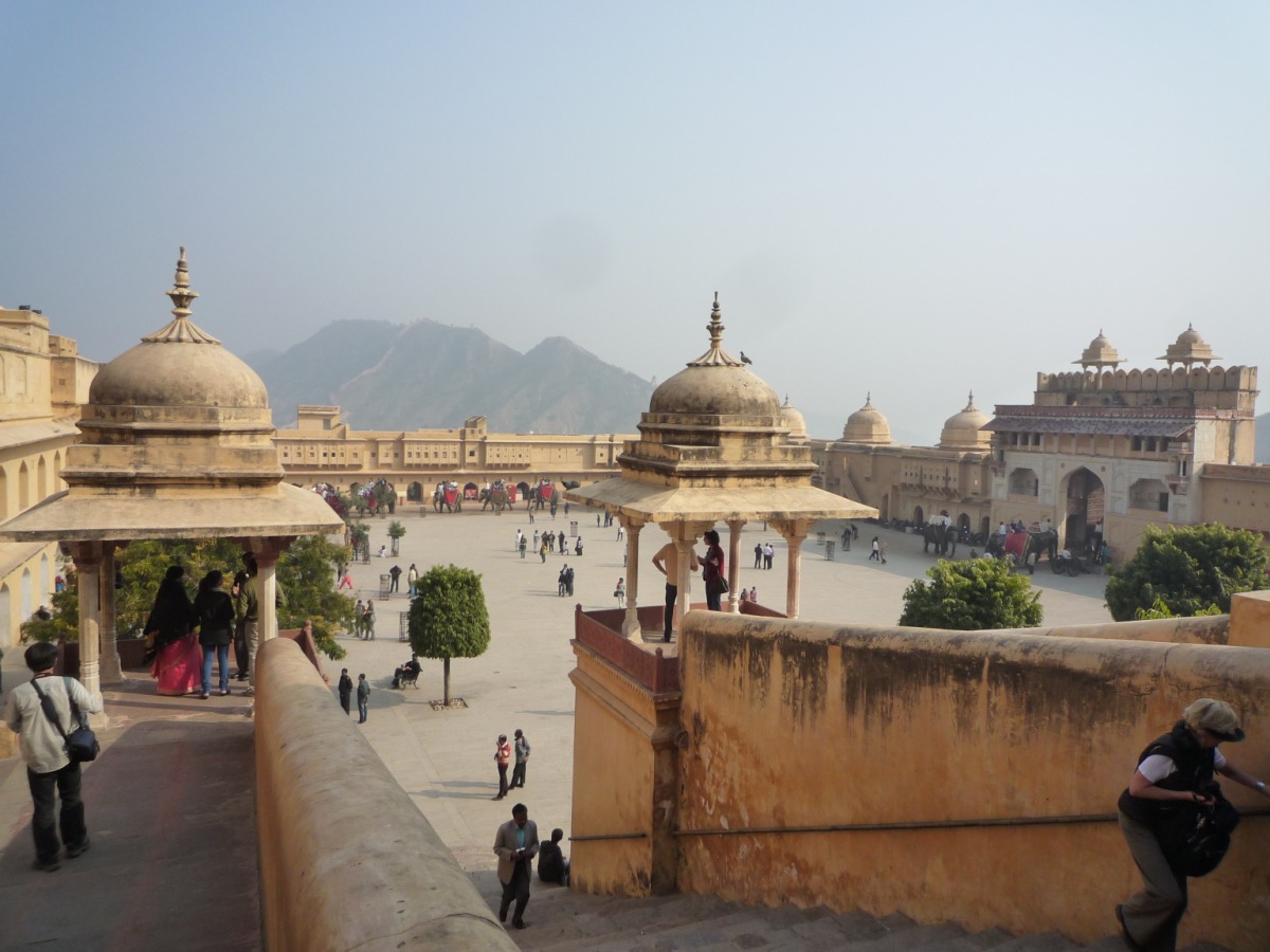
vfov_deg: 54.9
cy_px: 476
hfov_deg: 69.4
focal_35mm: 25
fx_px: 917
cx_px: 635
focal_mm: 4.4
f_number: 4
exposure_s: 1/800
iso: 160
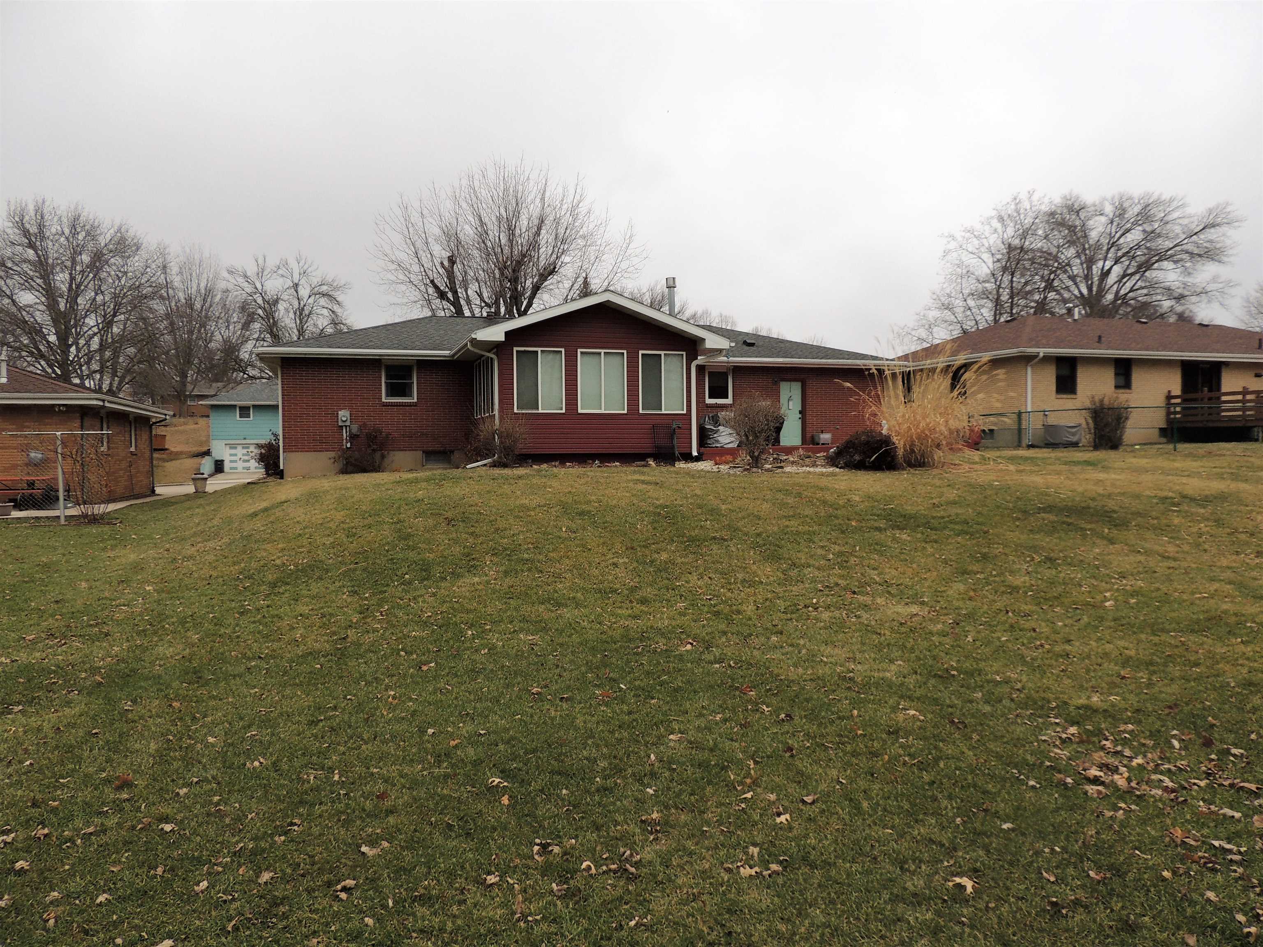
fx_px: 876
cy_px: 474
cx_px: 632
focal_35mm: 24
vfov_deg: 56.8
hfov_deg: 71.6
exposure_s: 1/640
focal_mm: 4.3
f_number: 3
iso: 100
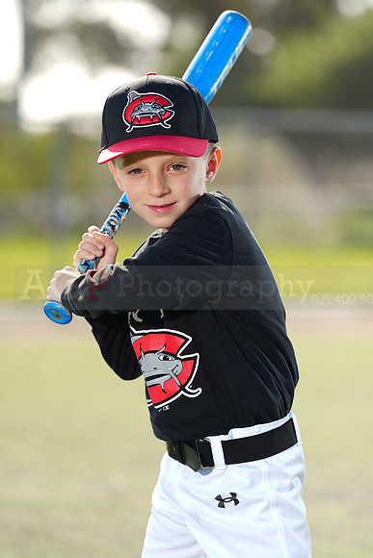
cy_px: 279
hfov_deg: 6.9
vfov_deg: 10.3
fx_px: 3106
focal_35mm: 200
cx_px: 186
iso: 64
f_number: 4.5
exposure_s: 1/250
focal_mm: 200
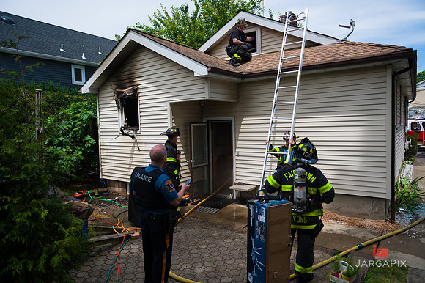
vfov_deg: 53.1
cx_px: 212
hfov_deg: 73.8
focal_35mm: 24
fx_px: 283
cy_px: 142
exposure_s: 1/3200
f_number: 3.2
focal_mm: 24
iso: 200
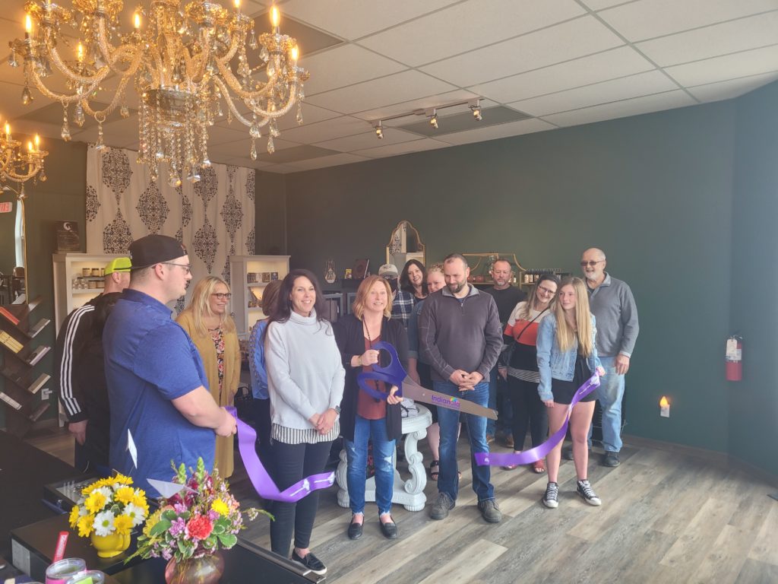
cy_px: 292
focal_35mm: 26
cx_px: 389
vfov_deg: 53.1
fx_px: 584
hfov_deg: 67.3
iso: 100
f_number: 1.8
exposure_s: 1/119
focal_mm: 5.4
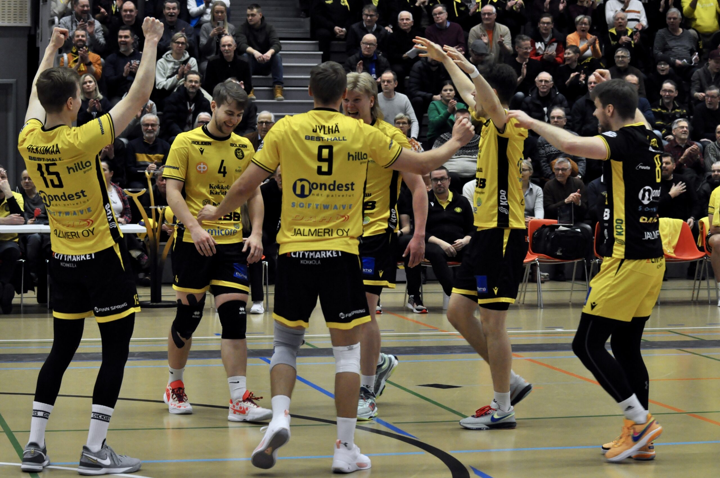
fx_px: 2097
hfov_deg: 19.5
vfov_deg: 13.0
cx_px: 360
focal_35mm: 105
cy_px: 239
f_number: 4
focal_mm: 70
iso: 1600
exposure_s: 1/250
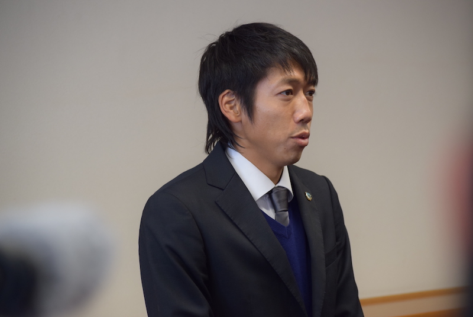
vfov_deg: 11.2
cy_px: 158
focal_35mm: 123
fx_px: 1618
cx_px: 236
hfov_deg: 16.6
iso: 800
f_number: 4.2
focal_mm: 82
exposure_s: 1/160
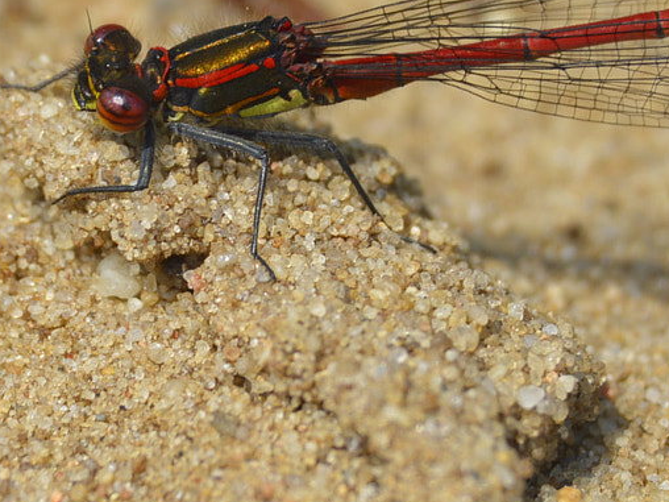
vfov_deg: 6.0
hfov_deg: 7.9
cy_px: 105
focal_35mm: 250
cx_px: 262
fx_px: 4822
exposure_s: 1/250
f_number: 8
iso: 100
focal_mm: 55
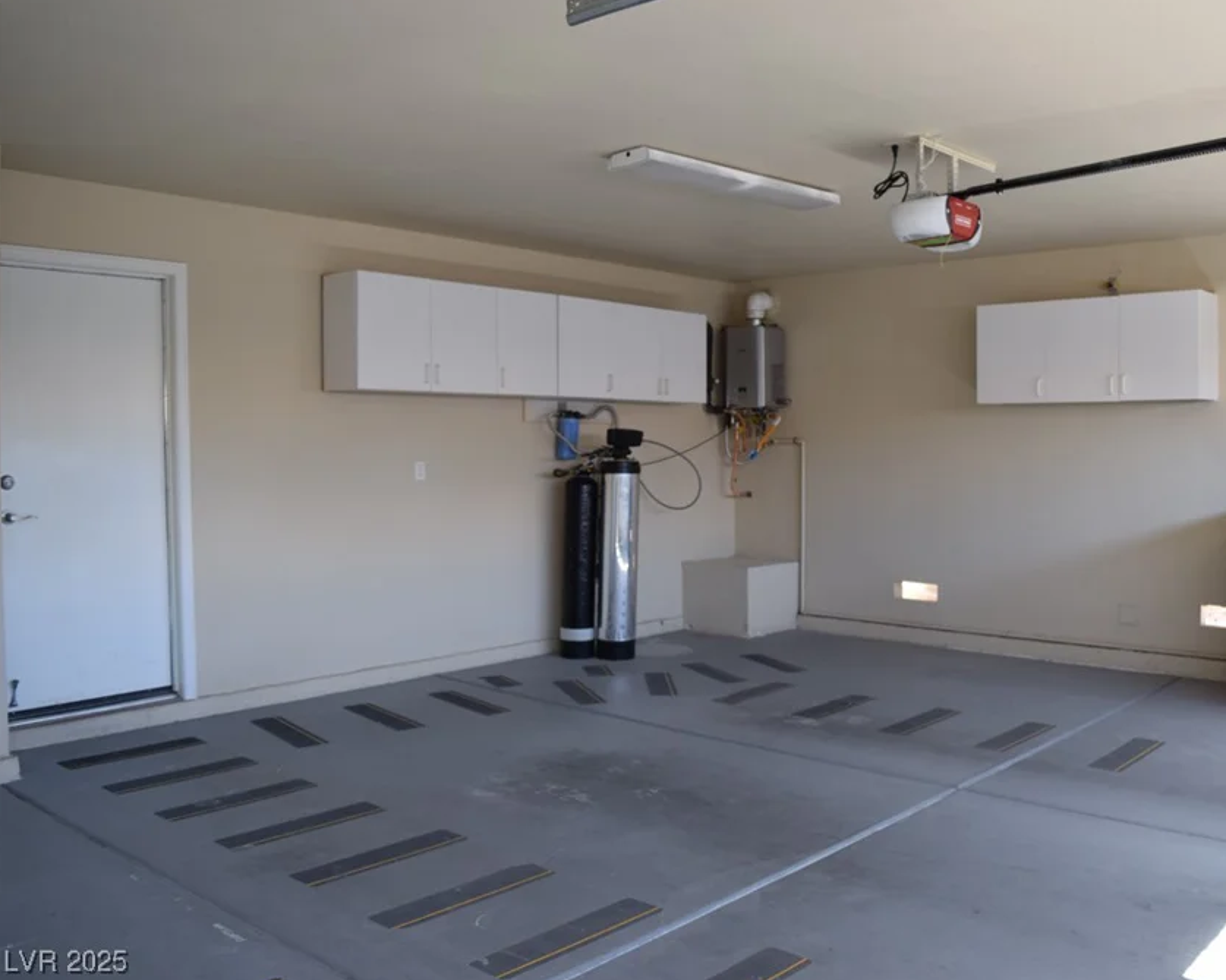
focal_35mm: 31
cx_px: 746
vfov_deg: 47.1
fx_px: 1124
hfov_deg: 56.7
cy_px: 491
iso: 400
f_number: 4.5
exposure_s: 1/80
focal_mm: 18
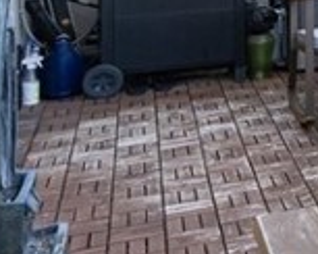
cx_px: 767
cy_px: -113
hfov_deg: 14.3
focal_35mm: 88
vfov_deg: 16.1
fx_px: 827
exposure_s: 1/250
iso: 320
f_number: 6.3
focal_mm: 14
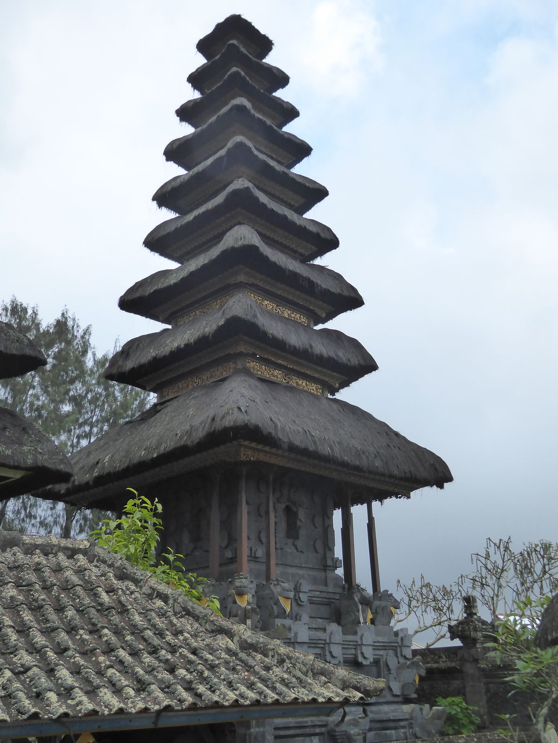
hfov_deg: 36.8
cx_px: 279
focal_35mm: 39
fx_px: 838
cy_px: 372
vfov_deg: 47.9
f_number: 3.7
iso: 160
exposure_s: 1/200
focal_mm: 6.7
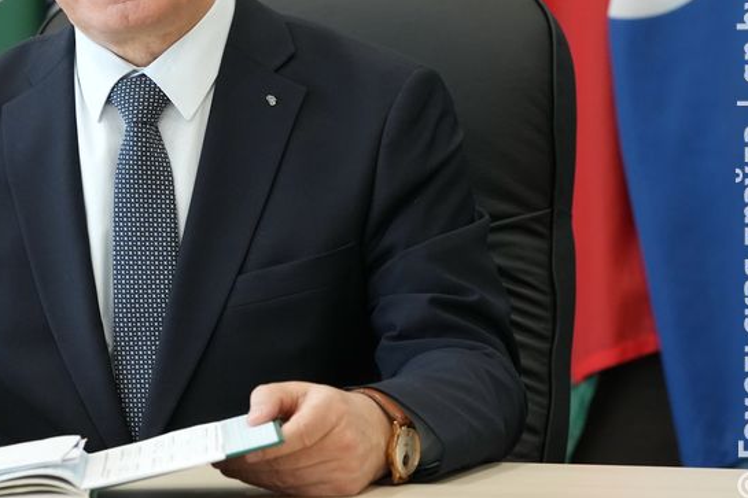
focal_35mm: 185
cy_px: 85
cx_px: 140
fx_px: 3843
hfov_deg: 11.1
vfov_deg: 7.4
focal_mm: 105
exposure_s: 1/100
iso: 4000
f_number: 5.6
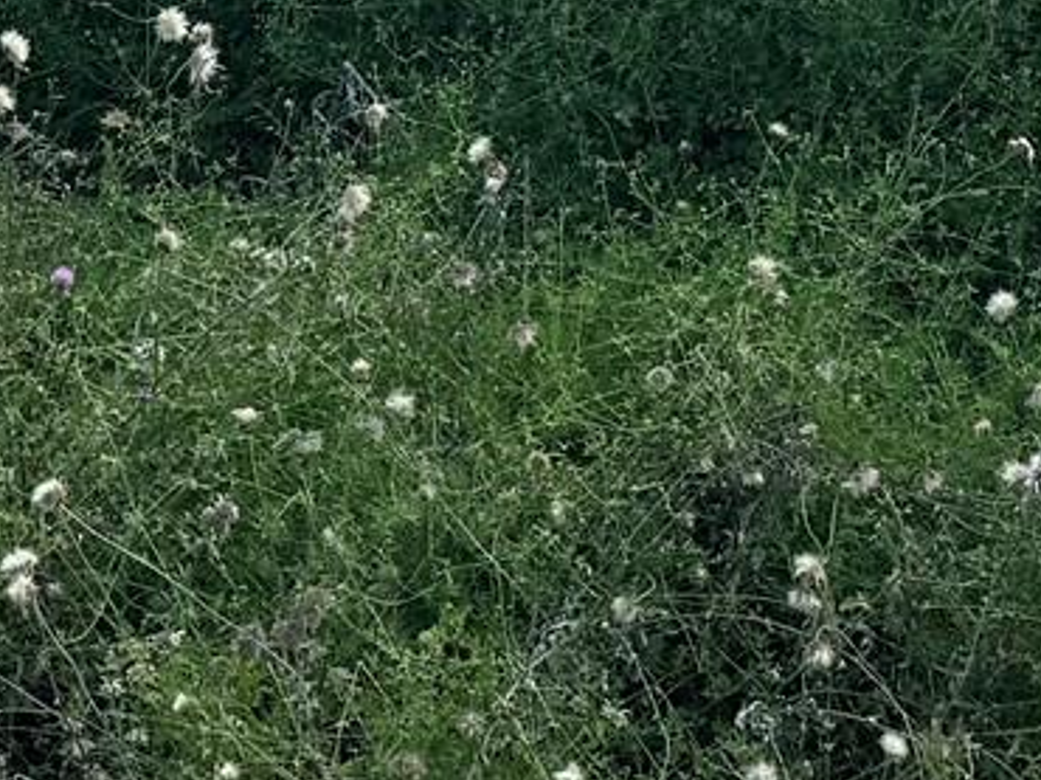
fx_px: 3997
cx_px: 430
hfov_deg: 14.8
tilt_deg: -3.1
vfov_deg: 10.7
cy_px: -408
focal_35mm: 133
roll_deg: +0.7
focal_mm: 6.76
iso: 80
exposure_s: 1/3597
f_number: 1.78
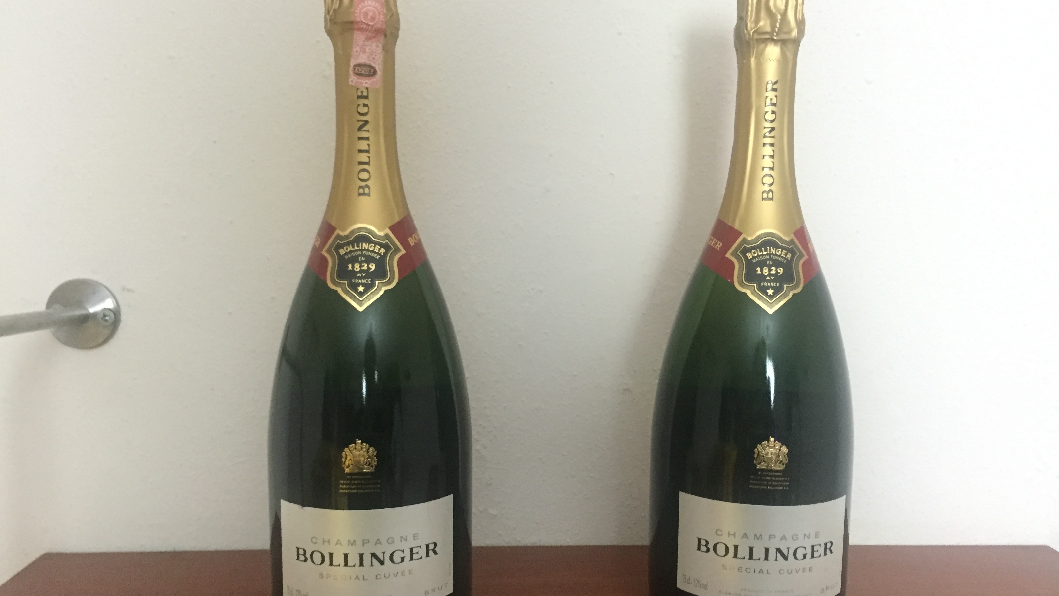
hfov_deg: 61.0
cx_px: 533
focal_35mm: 32
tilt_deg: -7.6
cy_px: 346
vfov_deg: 36.6
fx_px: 899
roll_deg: -1.9
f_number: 2.2
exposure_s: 1/17
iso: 320
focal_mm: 4.15
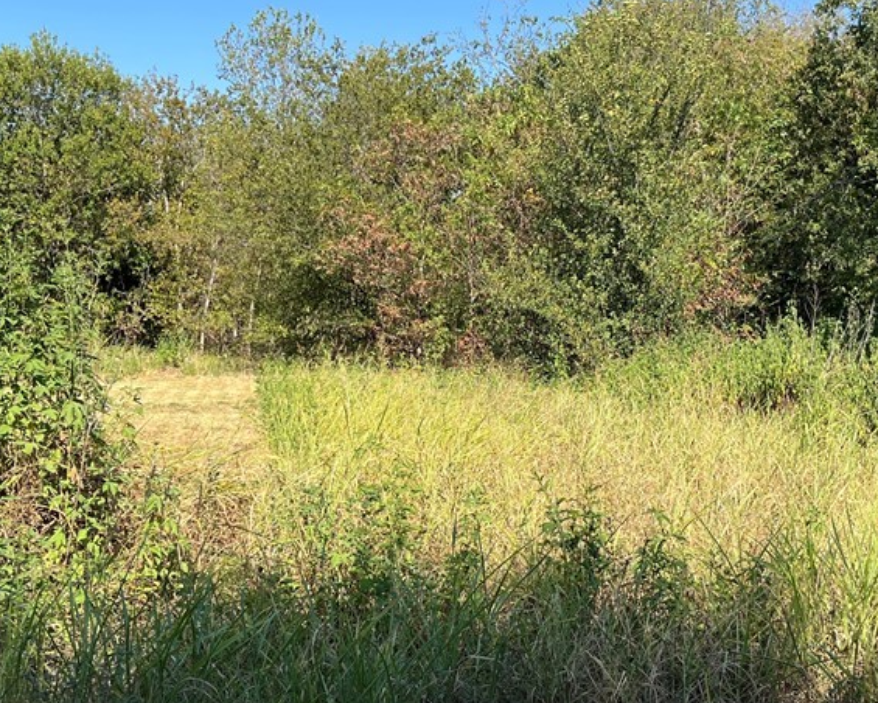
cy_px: 393
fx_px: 1195
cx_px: 521
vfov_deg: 32.7
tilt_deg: -4.8
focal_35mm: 46
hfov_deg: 40.2
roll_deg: +0.3
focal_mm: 5.1
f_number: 1.6
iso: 50
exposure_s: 1/1862
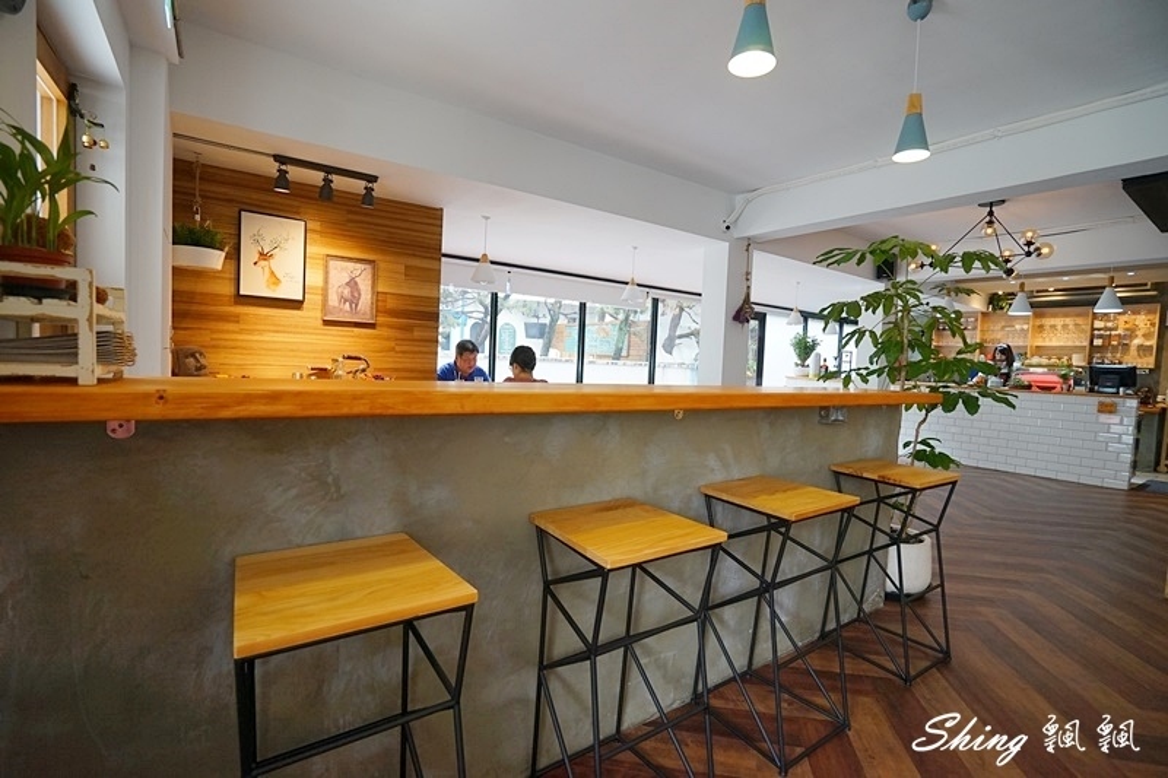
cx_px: 584
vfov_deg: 73.7
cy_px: 389
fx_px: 519
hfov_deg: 96.7
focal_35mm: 16
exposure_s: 1/80
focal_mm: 16
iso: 800
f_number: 5.6
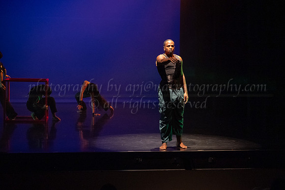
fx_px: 687
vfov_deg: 15.8
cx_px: 165
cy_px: 88
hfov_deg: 23.4
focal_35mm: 87
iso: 4000
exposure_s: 1/400
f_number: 3.5
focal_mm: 75
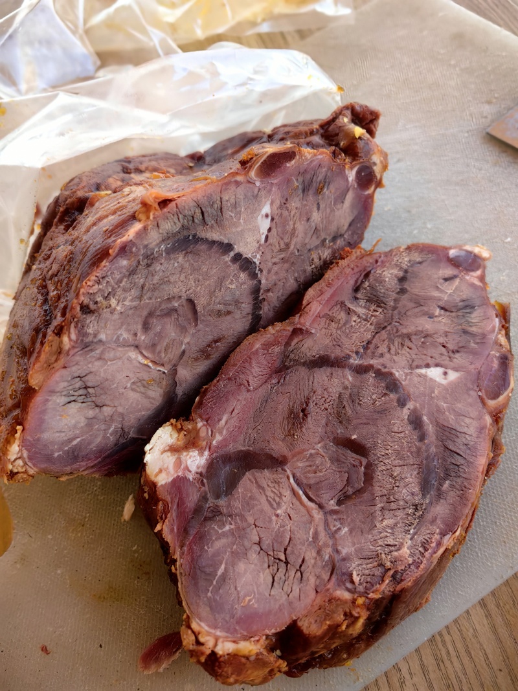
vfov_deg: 65.3
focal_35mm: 27
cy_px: 346
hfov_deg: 51.3
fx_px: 539
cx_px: 259
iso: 125
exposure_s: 1/914
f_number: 2
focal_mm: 5.75
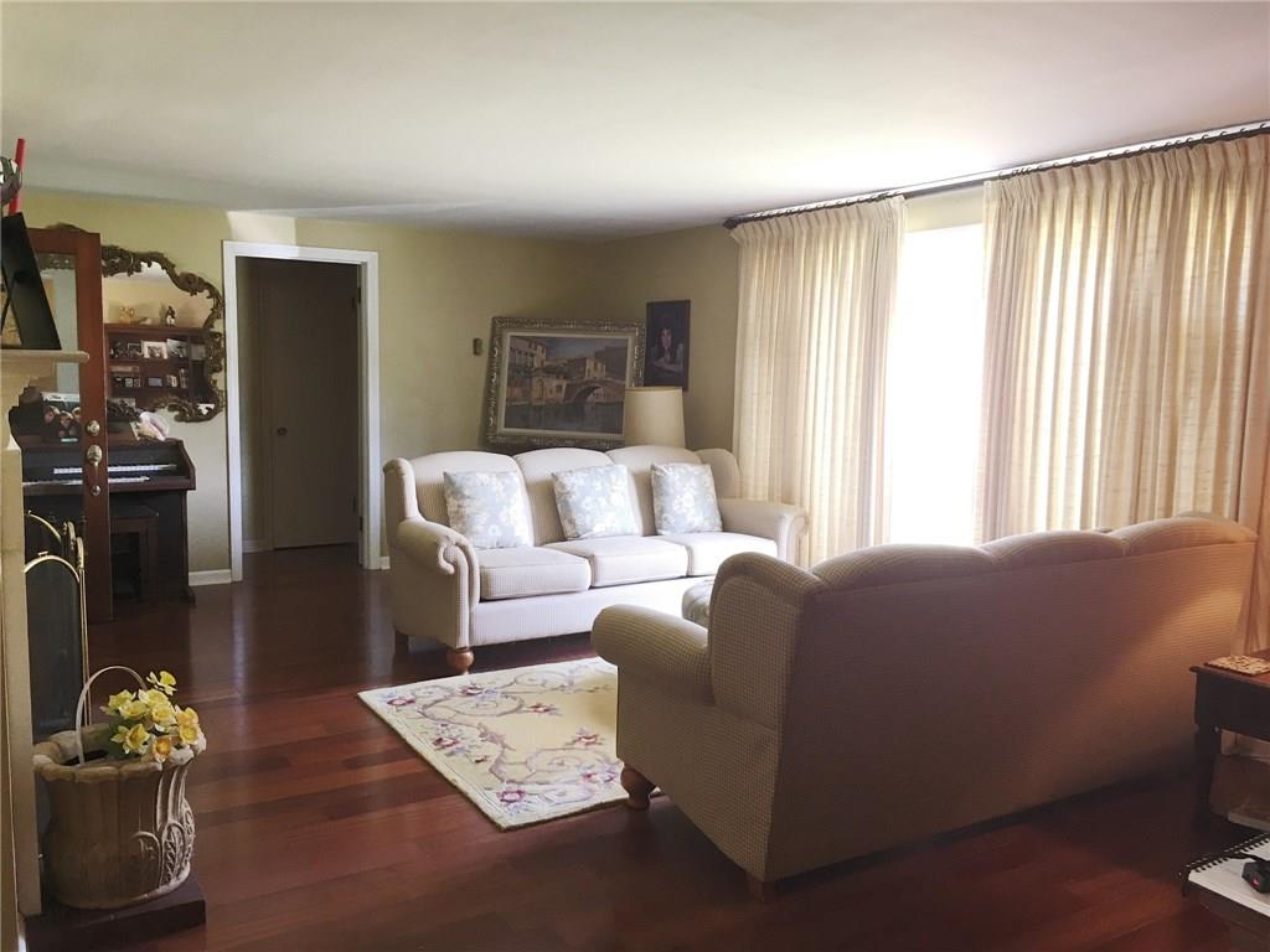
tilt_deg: -4.3
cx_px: 635
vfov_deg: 48.2
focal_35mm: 29
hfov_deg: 61.7
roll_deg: -1.6
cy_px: 476
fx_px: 1064
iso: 80
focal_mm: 4.15
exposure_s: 1/30
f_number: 2.2
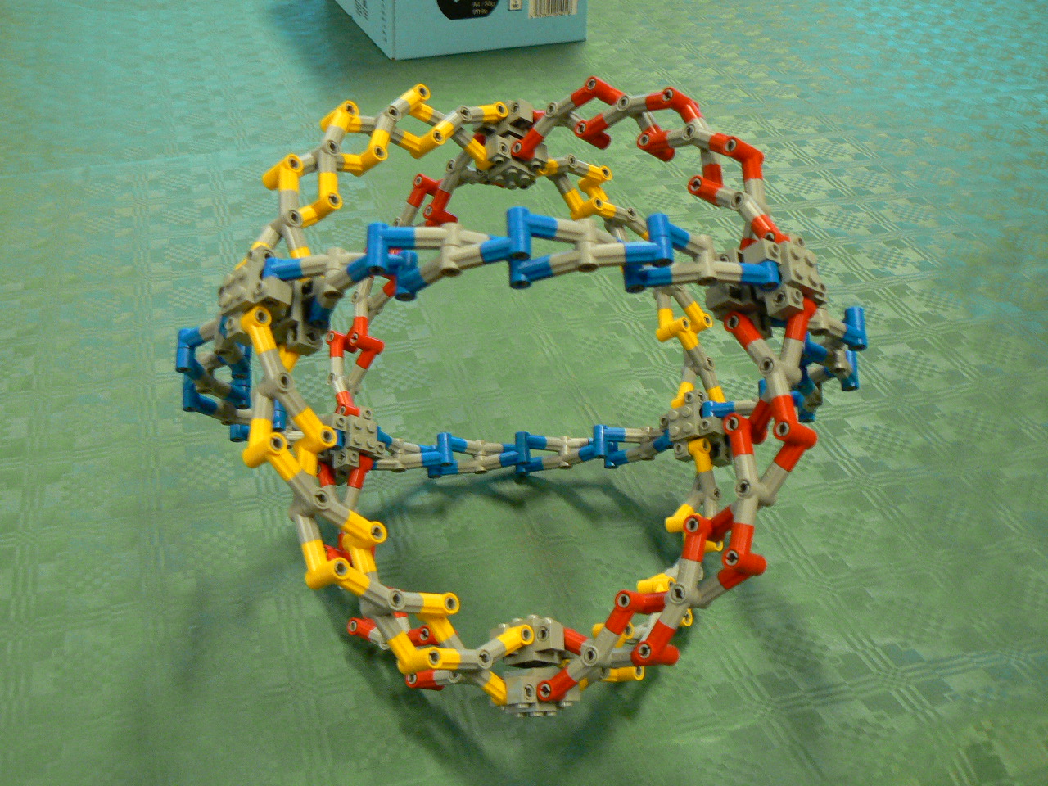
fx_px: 1120
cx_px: 524
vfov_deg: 38.7
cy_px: 393
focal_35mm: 37
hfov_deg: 50.1
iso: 200
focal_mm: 6
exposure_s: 1/25
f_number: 2.8
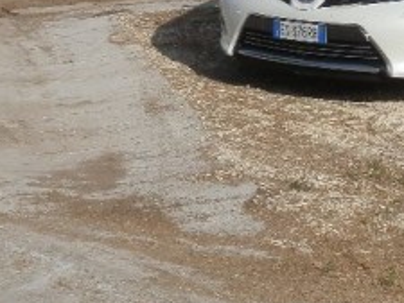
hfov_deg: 15.5
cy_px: -142
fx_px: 1483
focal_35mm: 127
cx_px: 194
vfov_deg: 11.2
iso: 80
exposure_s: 1/200
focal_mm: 7.64
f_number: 10.4
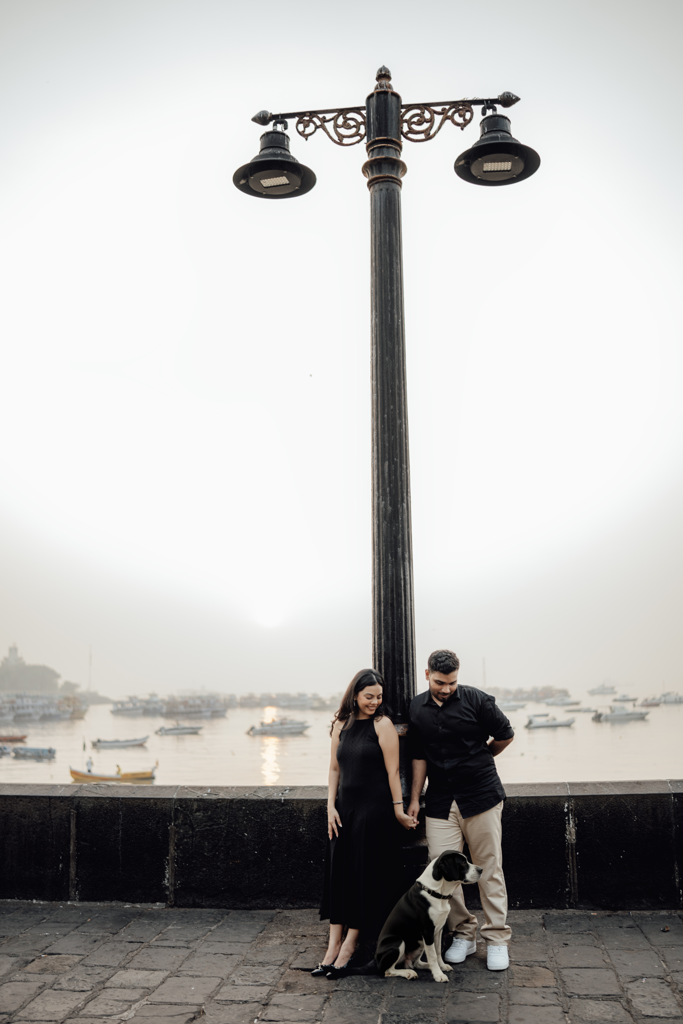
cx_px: 342
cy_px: 512
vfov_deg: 54.4
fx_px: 996
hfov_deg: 37.9
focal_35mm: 35
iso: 160
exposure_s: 1/320
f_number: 1.4
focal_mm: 35
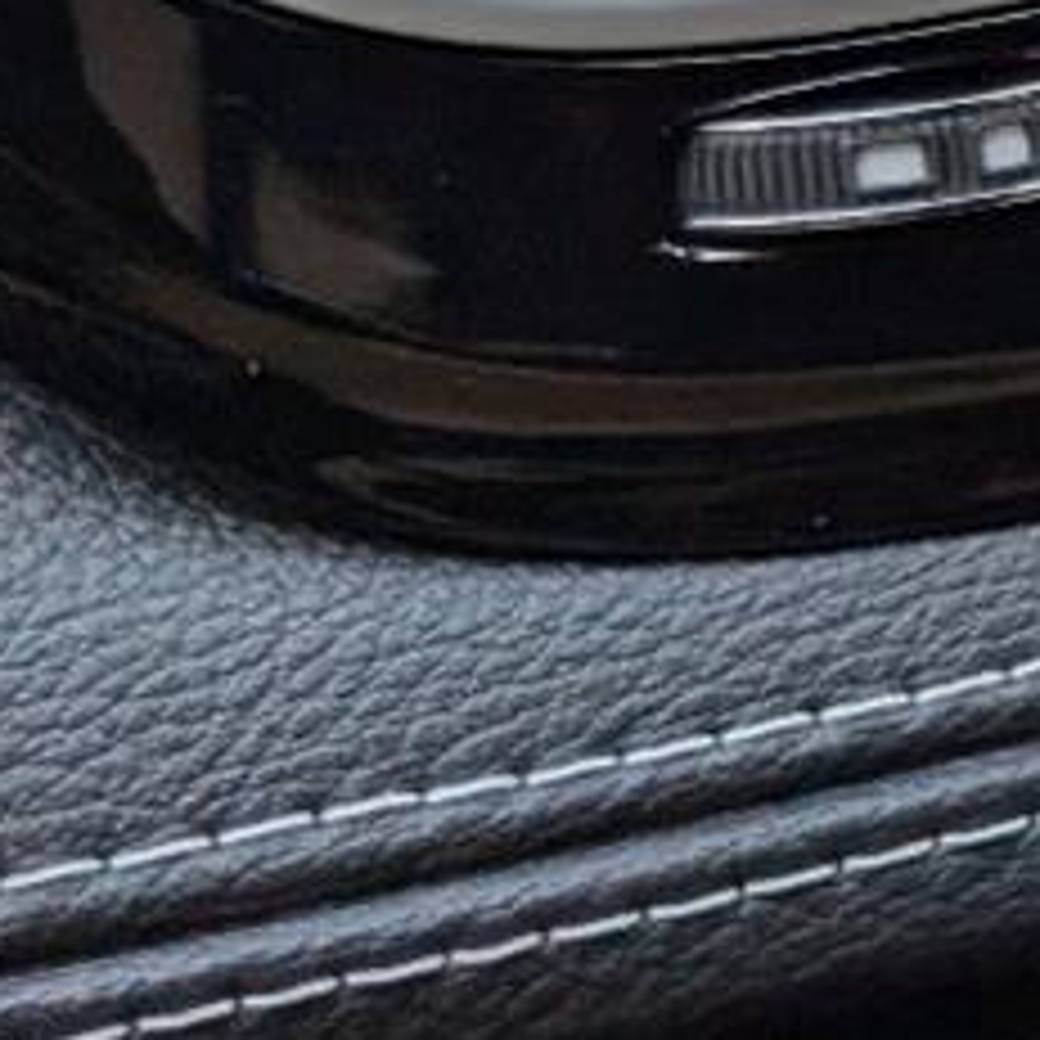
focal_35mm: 147
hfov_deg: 9.6
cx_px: 2998
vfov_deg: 11.7
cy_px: -54
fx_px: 4997
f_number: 1.68
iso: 540
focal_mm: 6.9
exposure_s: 1/1111
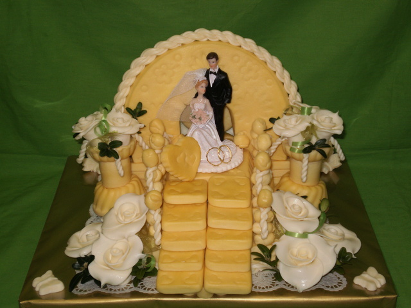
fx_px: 736
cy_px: 154
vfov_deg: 23.7
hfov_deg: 31.2
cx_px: 206
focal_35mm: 62
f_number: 4.2
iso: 100
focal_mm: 10.3
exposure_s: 1/40
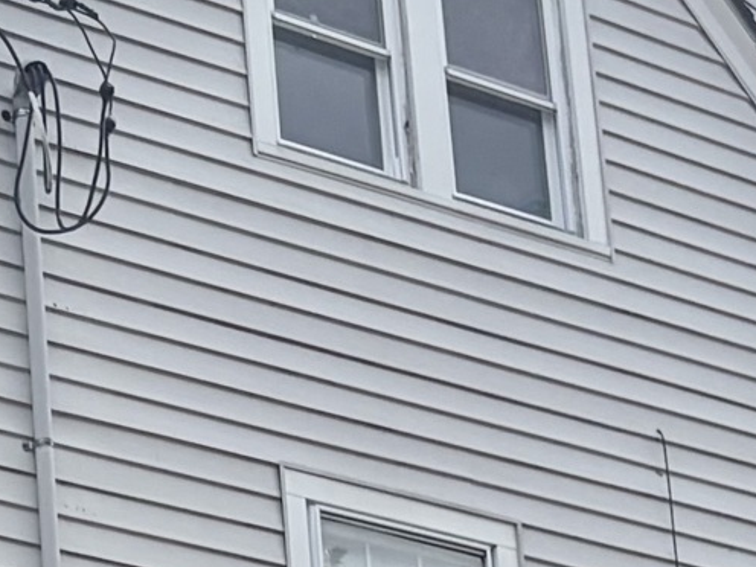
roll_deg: +1.8
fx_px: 3516
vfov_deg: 8.8
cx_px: -276
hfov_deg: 11.9
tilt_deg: +16.4
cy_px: 1023
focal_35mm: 161
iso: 64
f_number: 1.6
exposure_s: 1/6329
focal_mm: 5.96
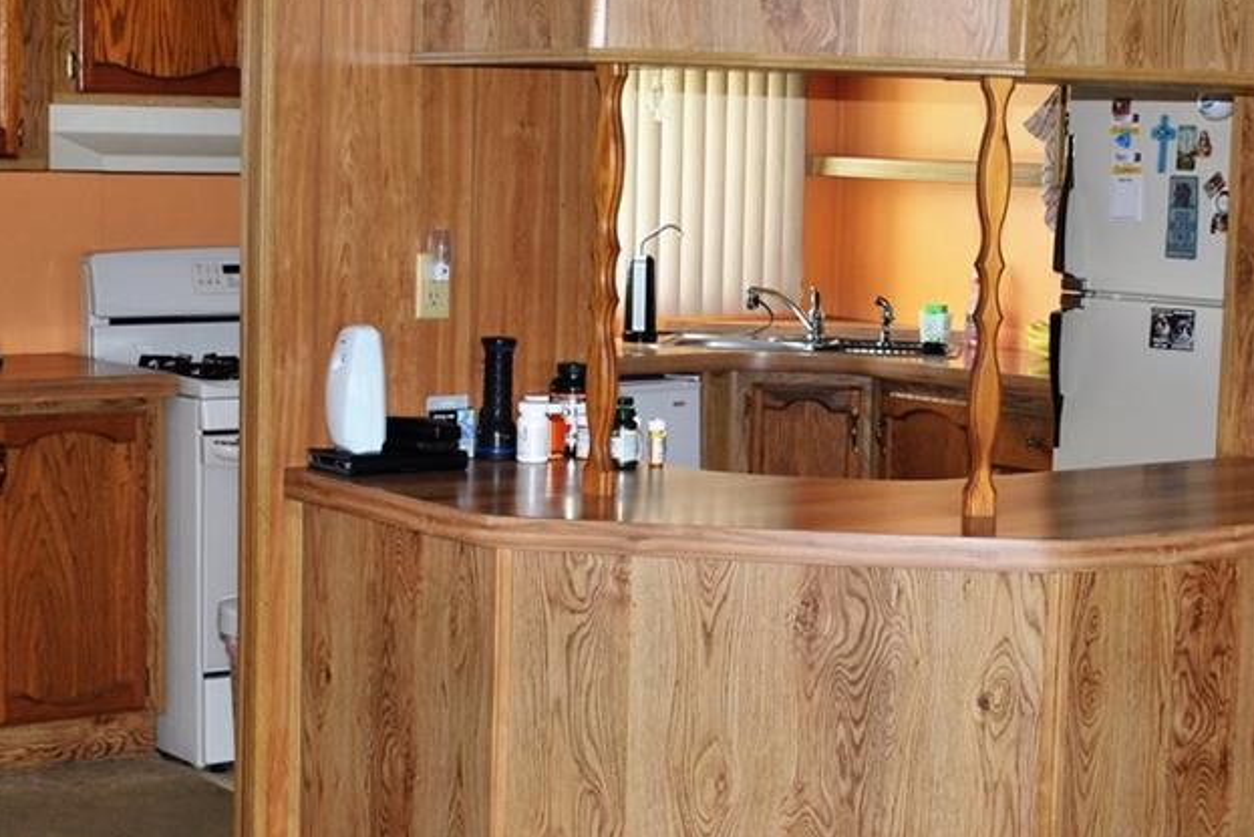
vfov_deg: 18.4
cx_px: 739
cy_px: 418
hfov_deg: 27.3
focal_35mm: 74
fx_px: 2579
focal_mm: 30
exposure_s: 1/60
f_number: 4.8
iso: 200
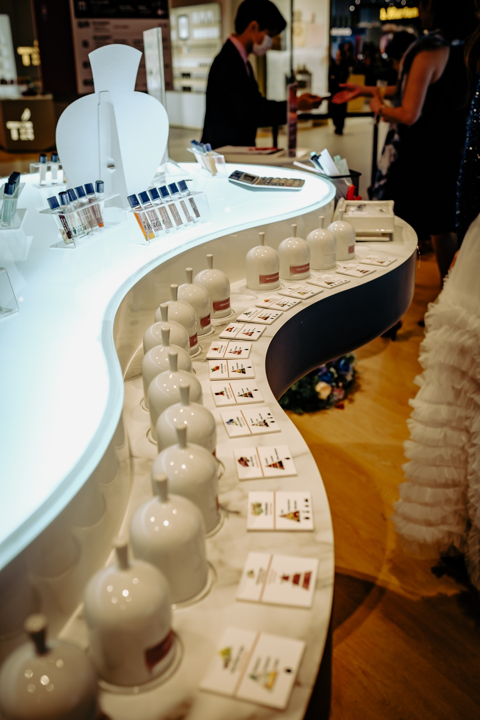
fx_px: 700
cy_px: 360
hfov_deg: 37.9
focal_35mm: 35
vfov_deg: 54.4
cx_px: 240
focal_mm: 23
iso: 200
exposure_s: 1/125
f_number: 4
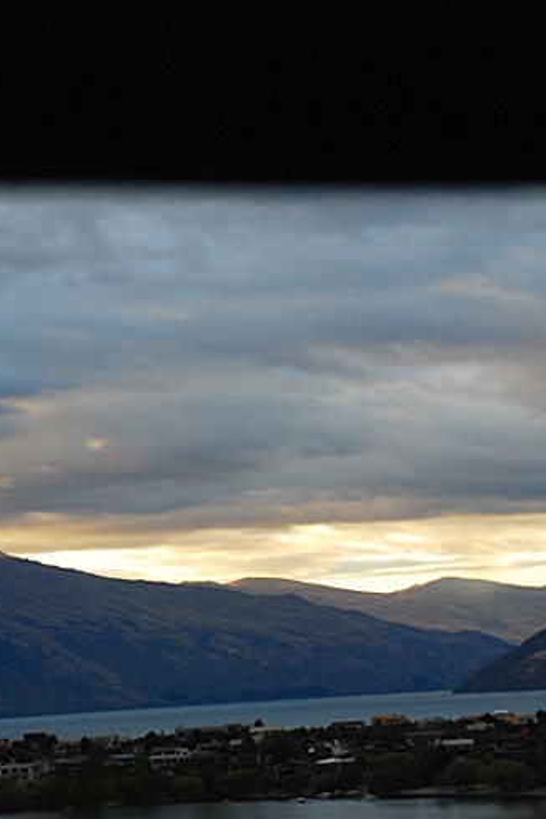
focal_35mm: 127
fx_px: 2889
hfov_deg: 10.7
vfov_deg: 16.1
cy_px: 426
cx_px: 68
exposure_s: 1/40
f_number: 6.3
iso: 400
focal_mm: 52
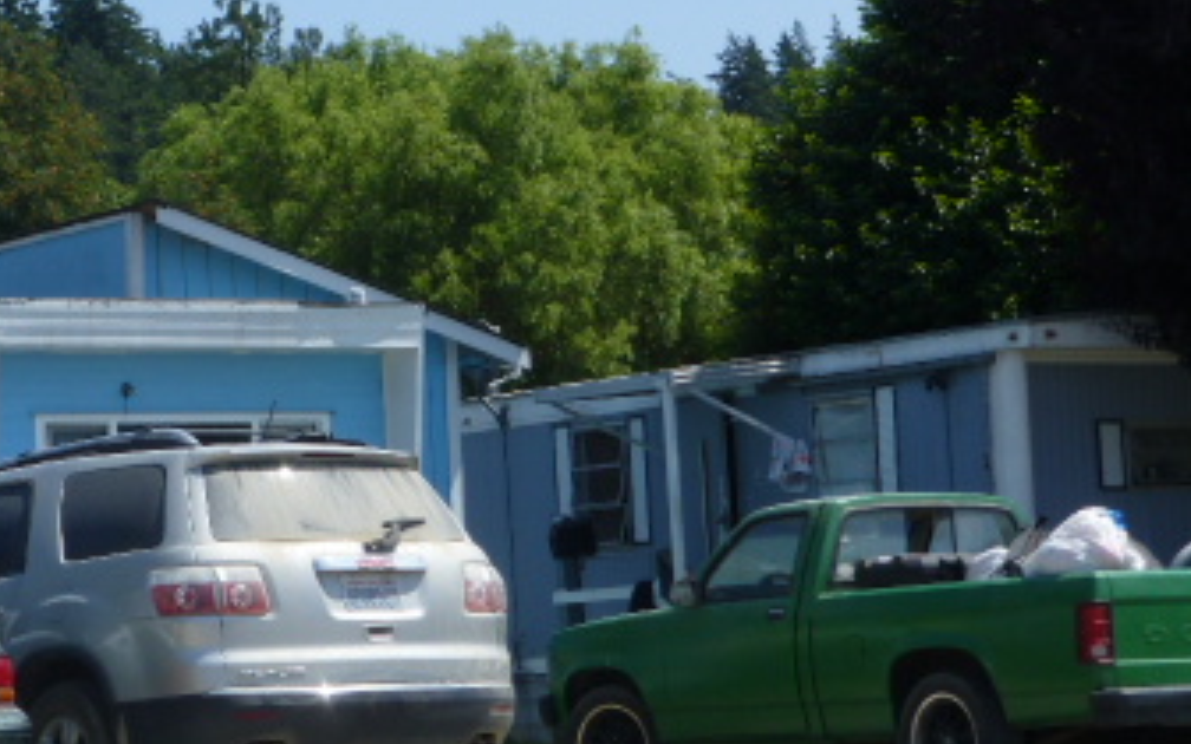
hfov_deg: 17.5
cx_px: 89
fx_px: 3798
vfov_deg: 11.2
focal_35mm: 117
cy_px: 156
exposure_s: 1/640
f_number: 4.7
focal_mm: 10.3
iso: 100
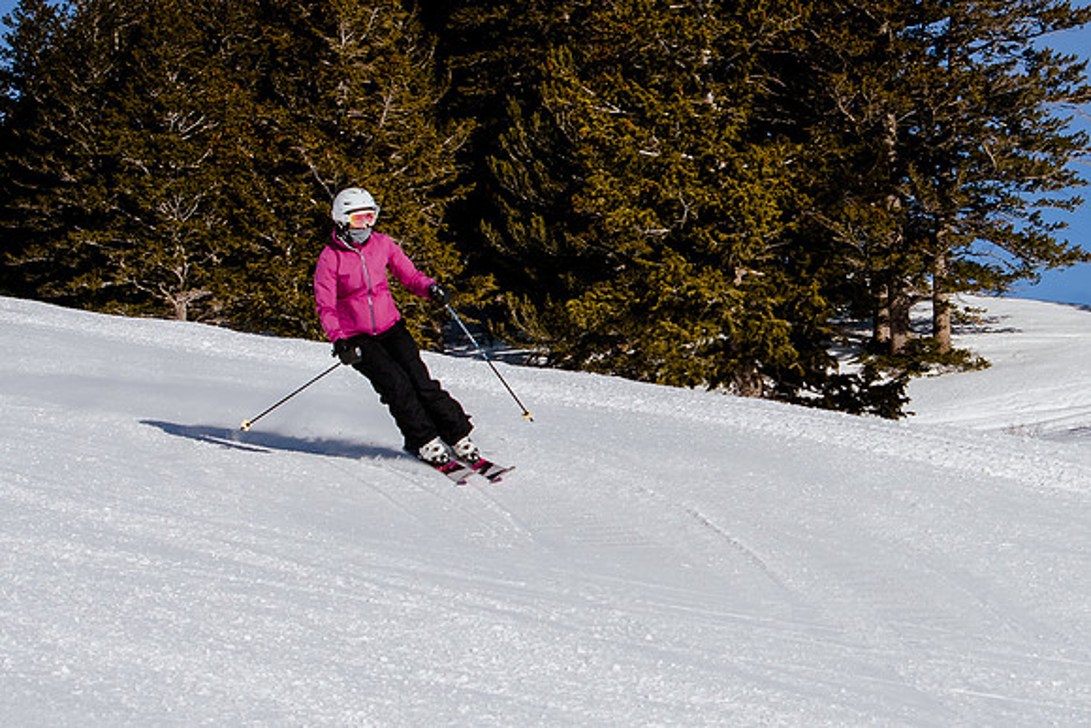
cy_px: 265
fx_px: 3922
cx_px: 754
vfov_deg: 10.6
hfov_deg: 15.8
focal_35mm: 129
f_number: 8
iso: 160
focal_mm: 40
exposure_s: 1/1000
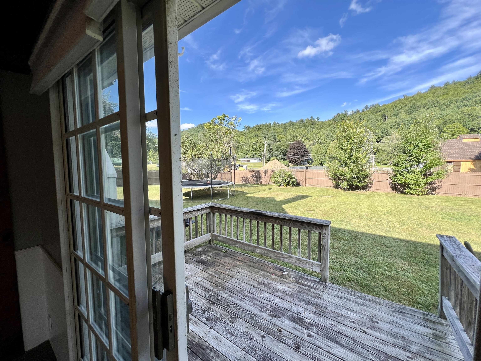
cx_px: 240
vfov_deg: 89.9
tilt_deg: -4.6
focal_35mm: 13
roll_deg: +0.6
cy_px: 180
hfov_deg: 106.2
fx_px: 181
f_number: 1.8
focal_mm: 1.57
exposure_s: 1/592
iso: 32
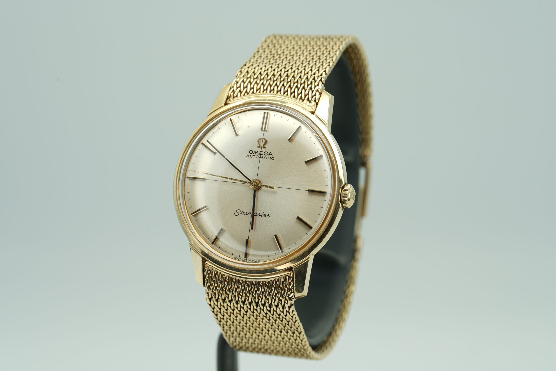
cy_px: 186
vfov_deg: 13.0
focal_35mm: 105
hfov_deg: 19.5
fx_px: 1622
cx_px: 278
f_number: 10
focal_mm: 105
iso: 80
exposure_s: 1/10
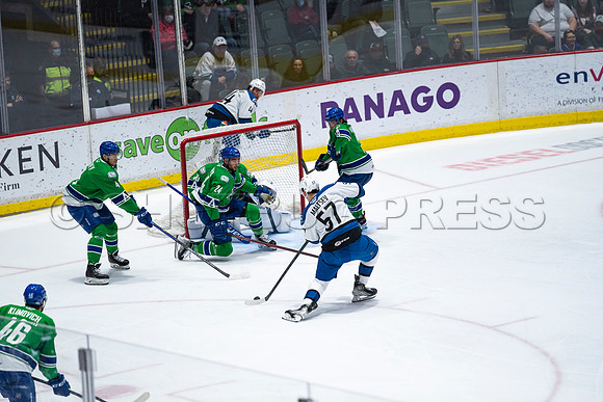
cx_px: 302
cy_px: 201
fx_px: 3351
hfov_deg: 10.3
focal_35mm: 200
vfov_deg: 6.9
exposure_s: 1/1250
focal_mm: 200
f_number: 2.8
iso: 1250
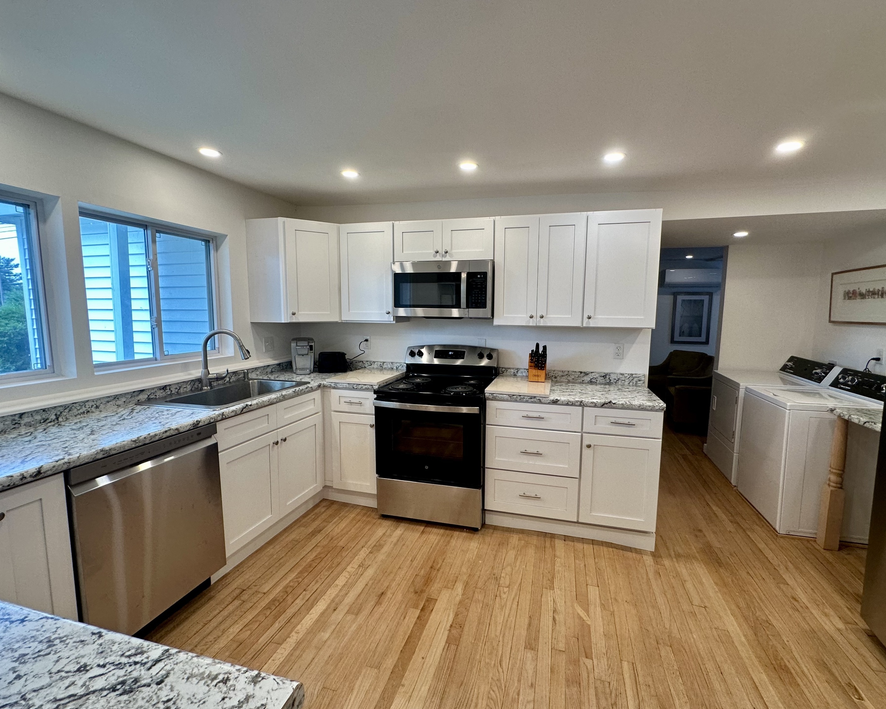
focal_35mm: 15
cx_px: 458
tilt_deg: -5.8
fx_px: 393
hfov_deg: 96.8
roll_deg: -0.3
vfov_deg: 84.0
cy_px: 350
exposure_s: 1/120
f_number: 2.2
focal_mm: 2.22
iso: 125
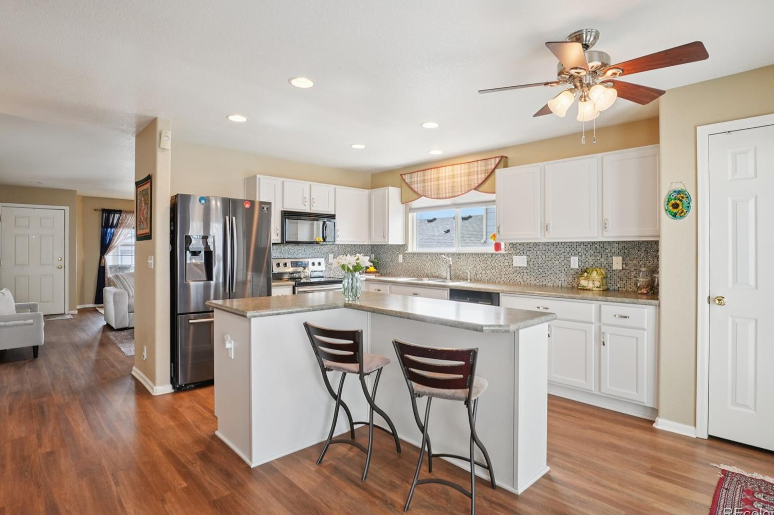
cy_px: 251
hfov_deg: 91.5
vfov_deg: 68.7
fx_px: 377
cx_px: 395
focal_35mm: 18
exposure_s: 1/20
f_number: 8
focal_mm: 11
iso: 400
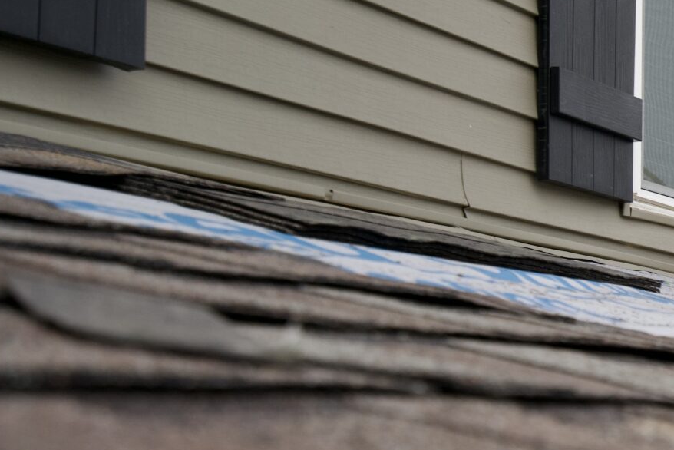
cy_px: 208
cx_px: 976
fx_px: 1910
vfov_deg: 13.4
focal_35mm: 102
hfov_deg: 18.1
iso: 400
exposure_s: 1/1500
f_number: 5.6
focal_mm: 35
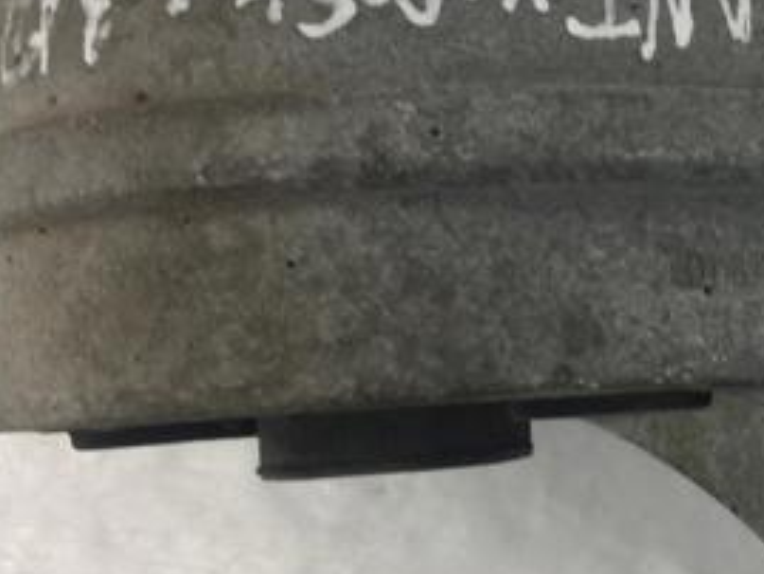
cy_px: 202
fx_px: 1524
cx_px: 738
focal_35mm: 69
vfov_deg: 21.3
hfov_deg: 26.8
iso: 25
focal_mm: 4.15
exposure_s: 1/50
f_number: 2.2
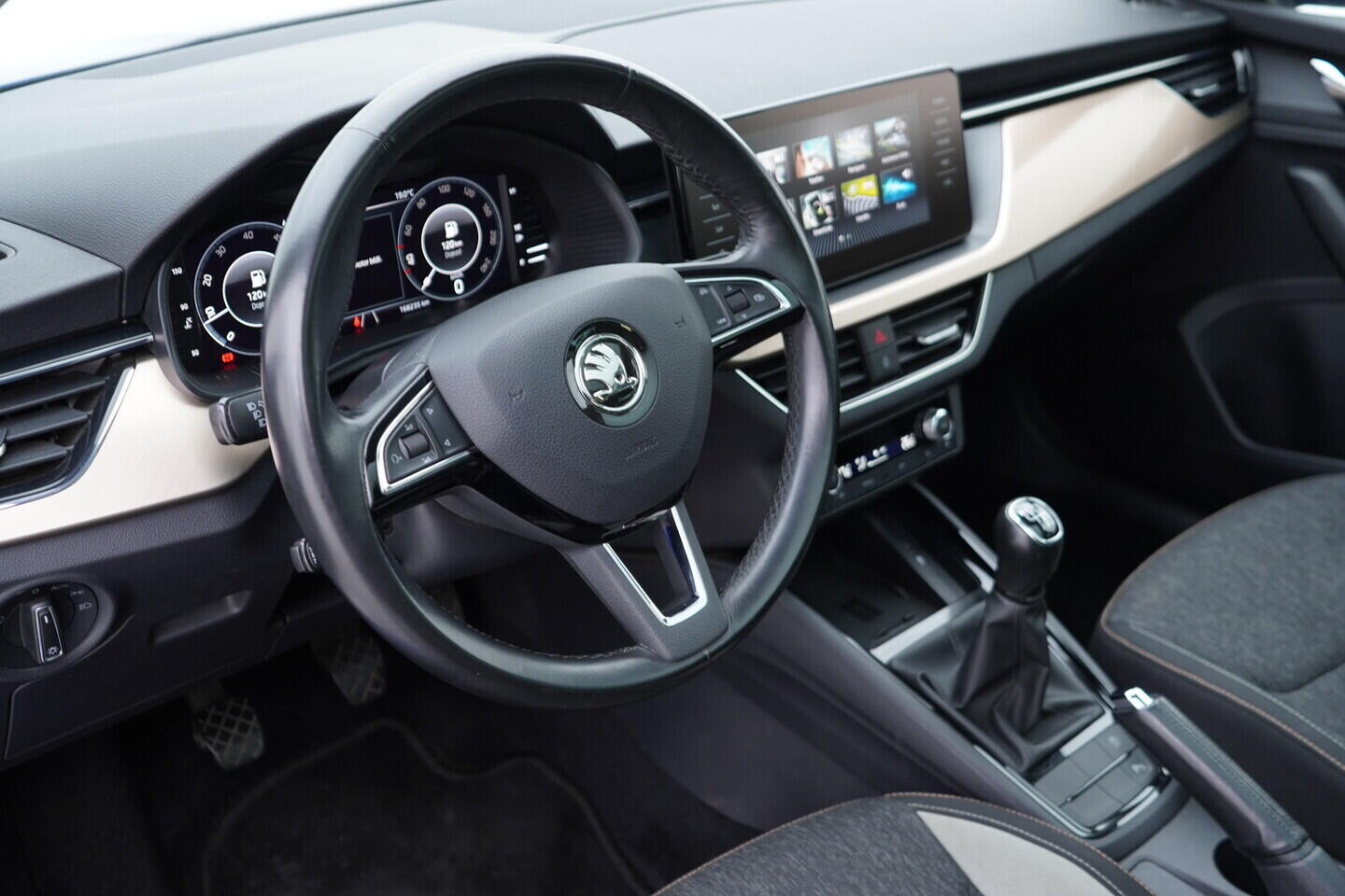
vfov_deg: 36.9
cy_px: 448
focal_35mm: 36
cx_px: 672
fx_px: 1345
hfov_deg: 53.1
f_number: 2.8
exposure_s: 1/40
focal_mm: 24
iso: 250
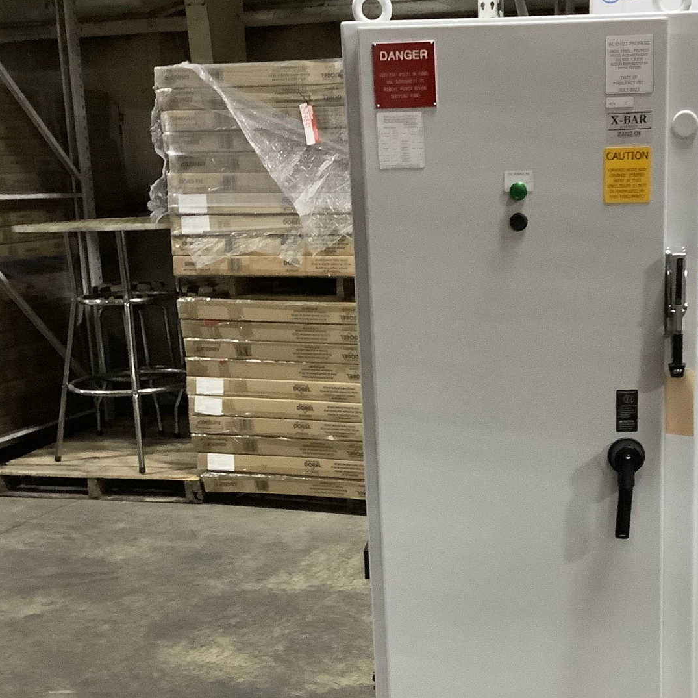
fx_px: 1163
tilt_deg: -13.4
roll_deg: +1.6
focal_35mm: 51
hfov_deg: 33.0
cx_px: 479
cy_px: 453
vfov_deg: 33.2
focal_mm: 3.3
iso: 500
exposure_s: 1/30
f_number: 2.4
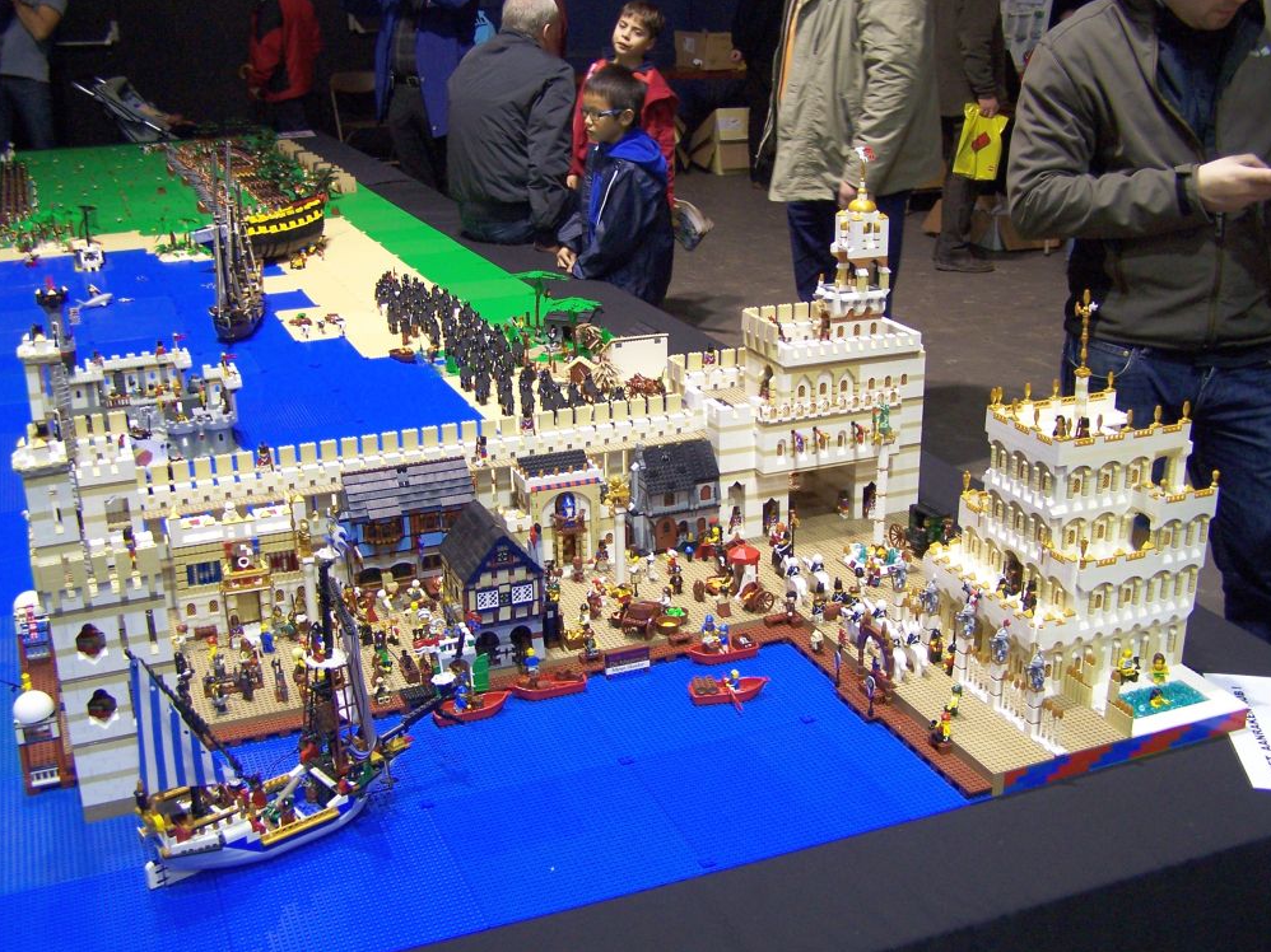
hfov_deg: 47.9
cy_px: 466
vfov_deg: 36.8
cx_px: 644
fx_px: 1432
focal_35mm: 39
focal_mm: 6.3
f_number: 2.8
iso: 140
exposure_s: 1/30
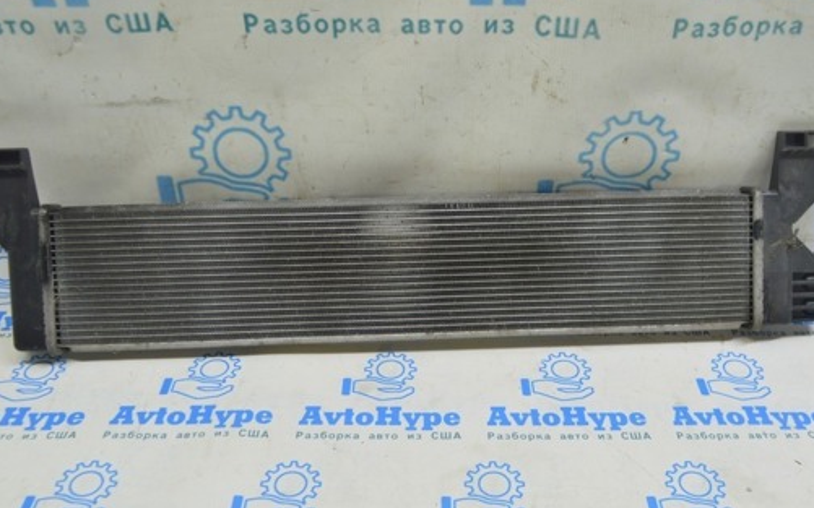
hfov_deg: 50.4
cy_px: 259
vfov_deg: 32.8
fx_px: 865
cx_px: 427
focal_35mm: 39
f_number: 5.6
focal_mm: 20
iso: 400
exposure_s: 1/20
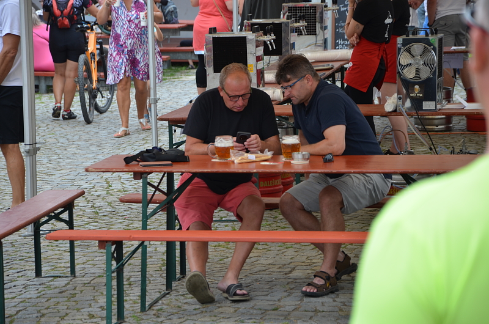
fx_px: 2135
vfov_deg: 8.7
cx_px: 244
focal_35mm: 158
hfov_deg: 13.1
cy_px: 162
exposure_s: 1/125
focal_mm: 105
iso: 100
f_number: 5.6
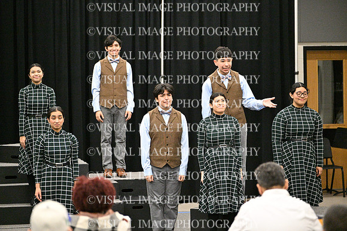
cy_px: 116
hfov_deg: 17.2
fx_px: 1147
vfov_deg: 11.5
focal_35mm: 119
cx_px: 174
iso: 12800
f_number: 2.8
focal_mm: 119
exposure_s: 1/1000
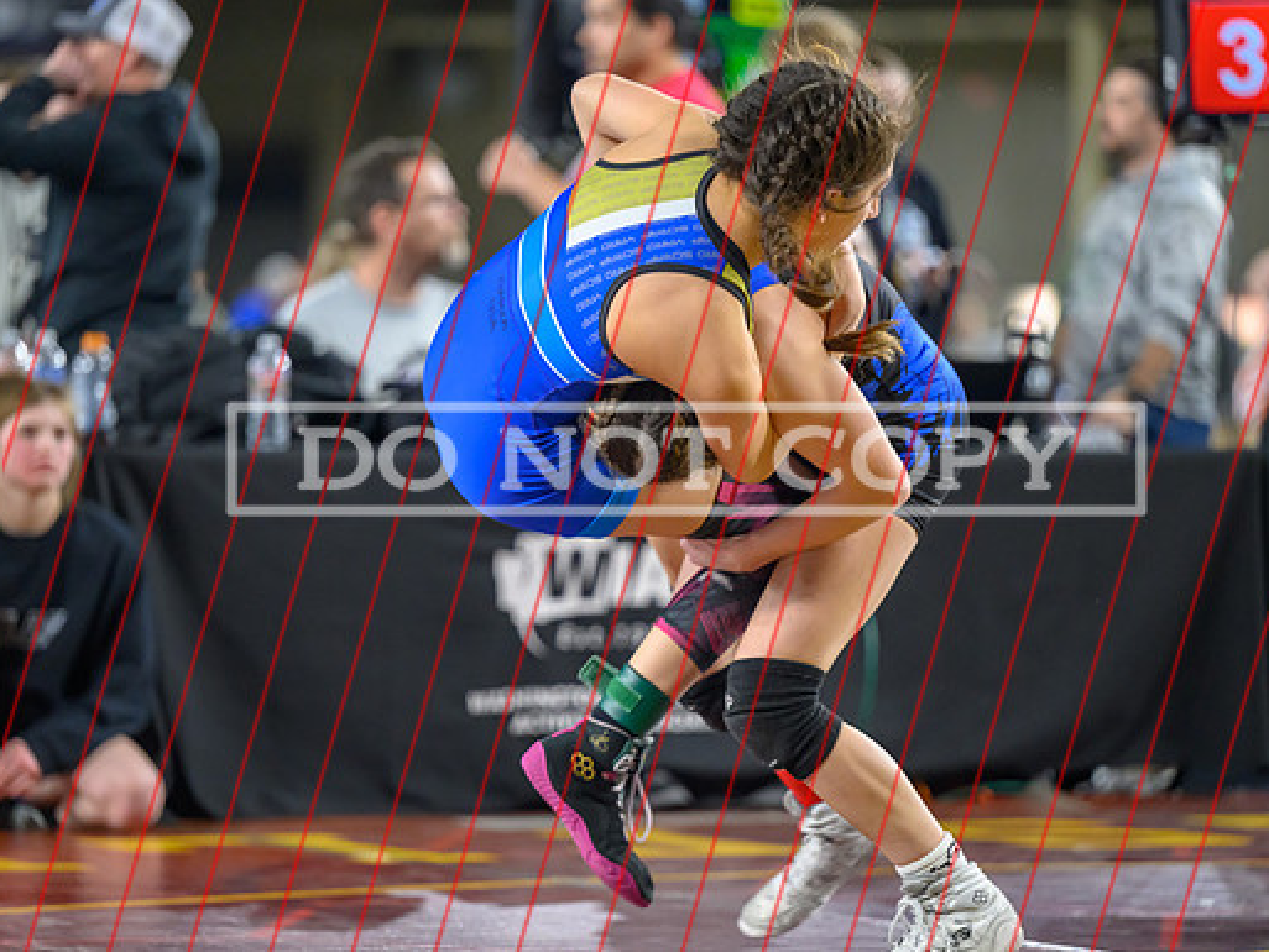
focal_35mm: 197
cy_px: 472
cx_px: 657
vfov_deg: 7.5
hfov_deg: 10.0
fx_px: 7224
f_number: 2.8
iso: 4500
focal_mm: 170
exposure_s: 1/800
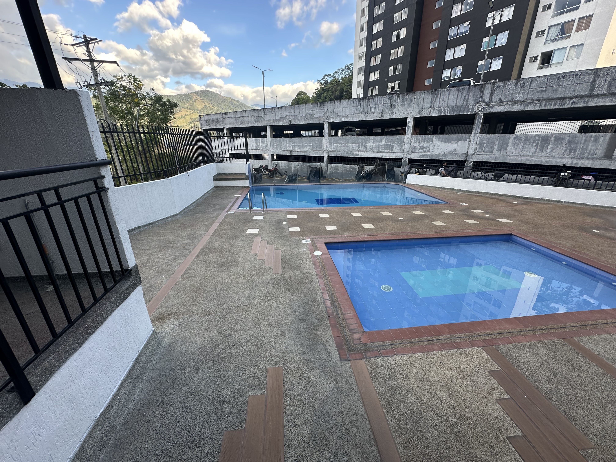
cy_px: 231
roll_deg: +0.3
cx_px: 308
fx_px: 249
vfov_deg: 85.7
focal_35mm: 14
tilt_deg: -20.5
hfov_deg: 102.1
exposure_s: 1/129
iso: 40
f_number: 2.2
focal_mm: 2.22
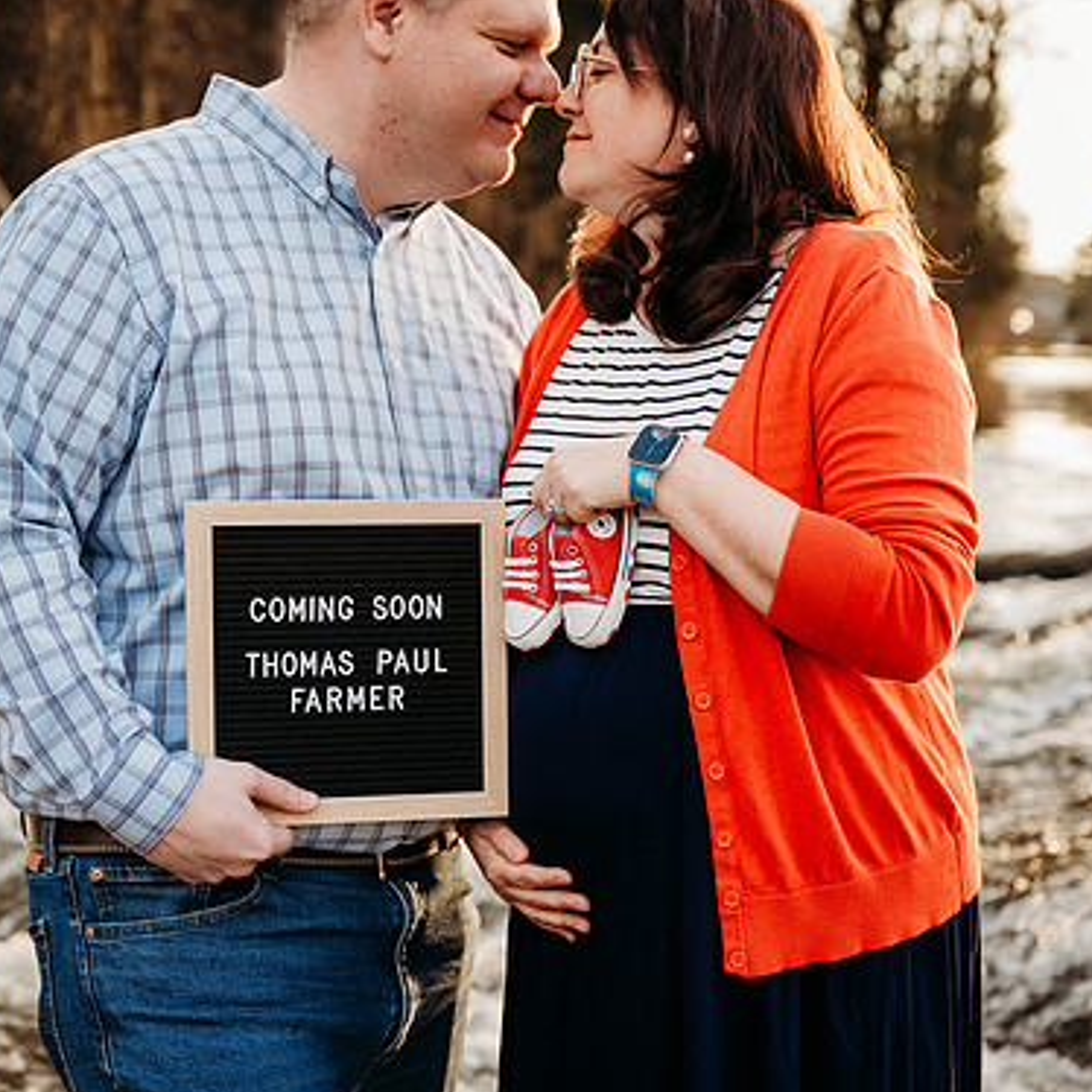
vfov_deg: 29.6
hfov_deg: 29.5
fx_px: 2070
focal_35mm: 58
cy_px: 559
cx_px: 479
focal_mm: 44
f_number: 3.2
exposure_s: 1/200
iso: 125
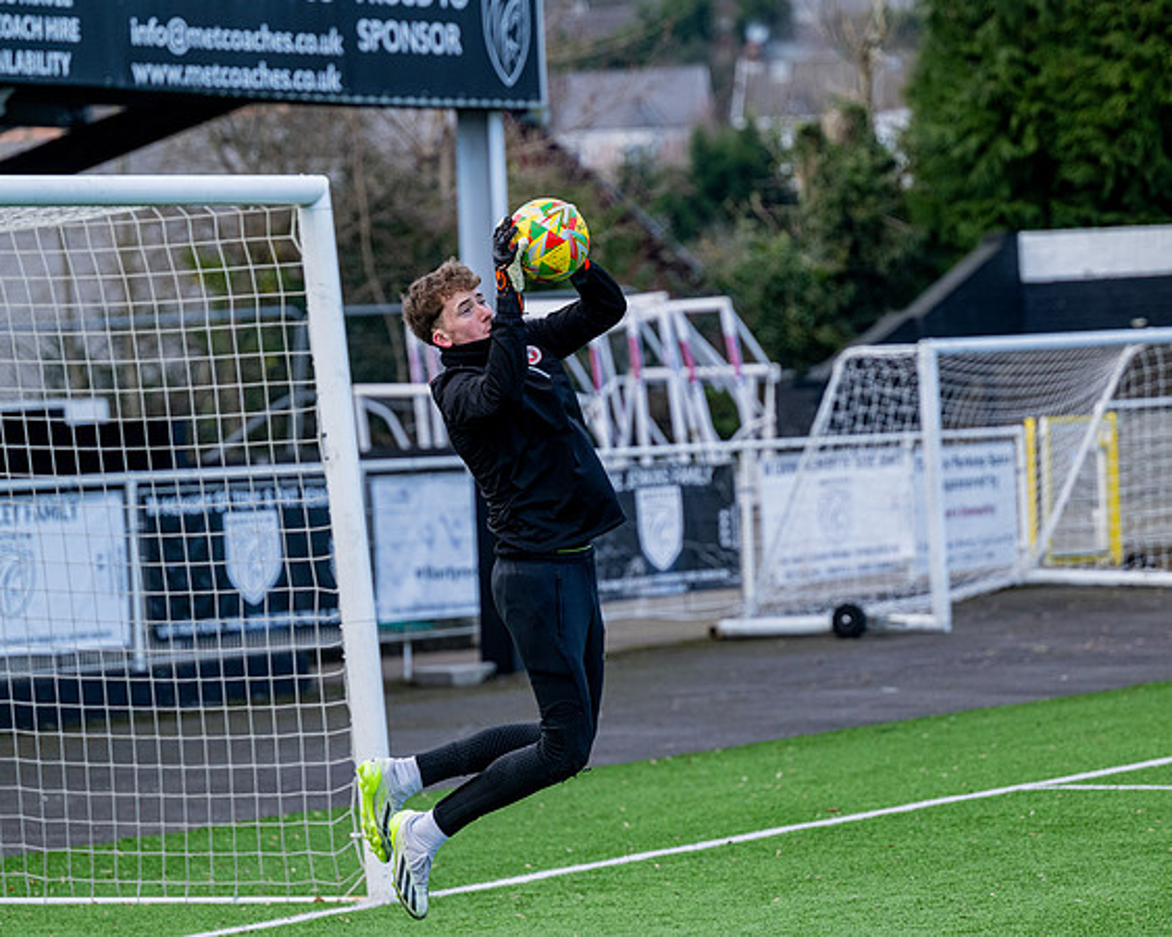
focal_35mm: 186
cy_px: 468
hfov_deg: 10.4
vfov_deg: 8.3
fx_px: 6443
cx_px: 586
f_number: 4
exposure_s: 1/1250
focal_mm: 165
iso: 1000
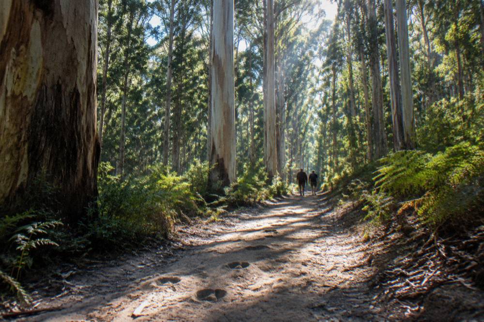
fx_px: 538
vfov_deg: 33.4
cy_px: 161
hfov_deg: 48.5
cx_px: 242
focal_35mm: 40
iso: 320
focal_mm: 40
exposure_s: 1/80
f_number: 11
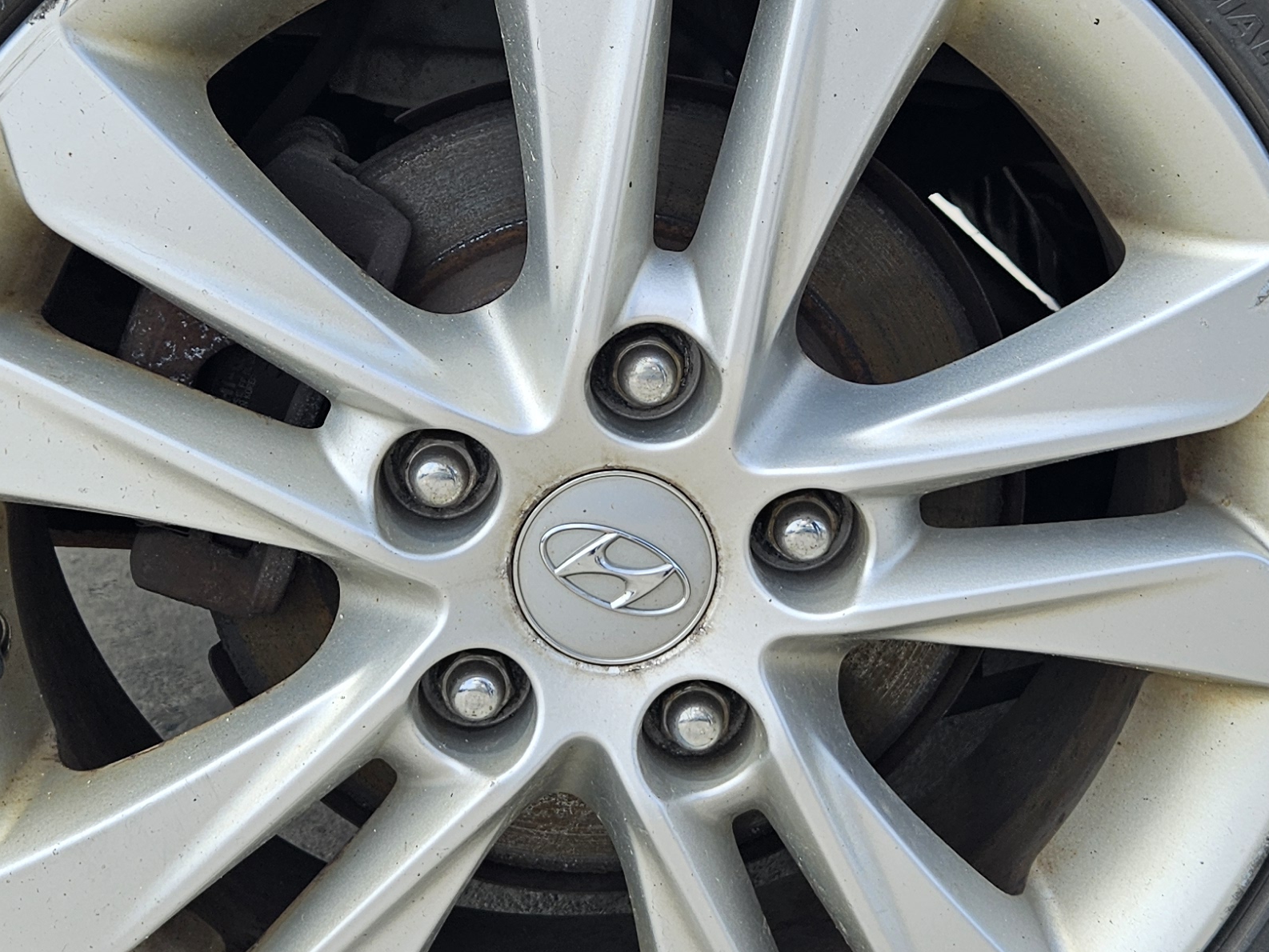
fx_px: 2127
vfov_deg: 25.2
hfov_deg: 33.2
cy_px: 394
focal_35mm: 58
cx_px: 691
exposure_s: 1/652
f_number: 1.8
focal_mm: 5.4
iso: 25
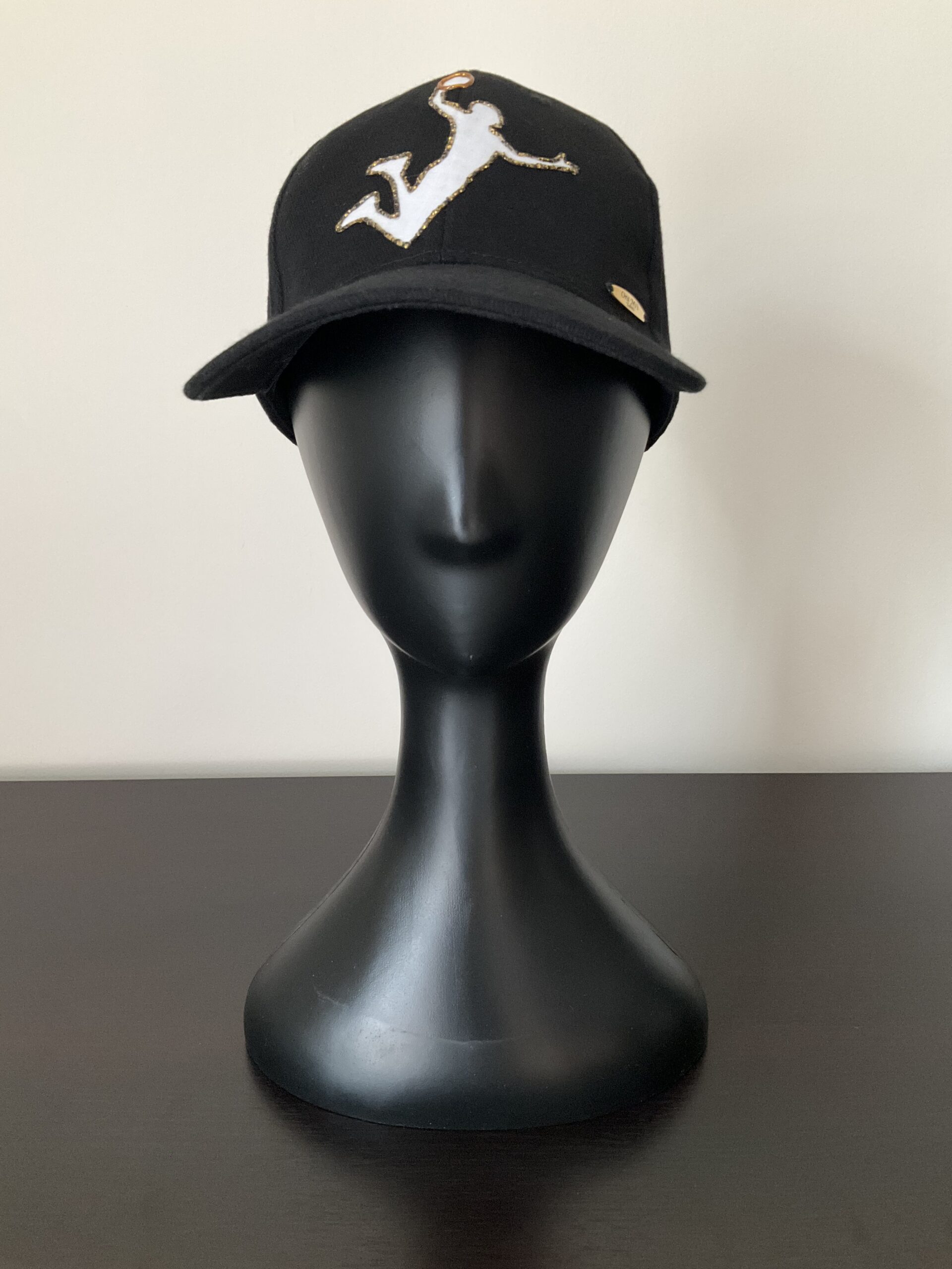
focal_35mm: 29
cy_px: 634
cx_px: 476
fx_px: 1063
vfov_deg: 61.7
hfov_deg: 48.2
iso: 320
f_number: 1.8
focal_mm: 3
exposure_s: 1/57
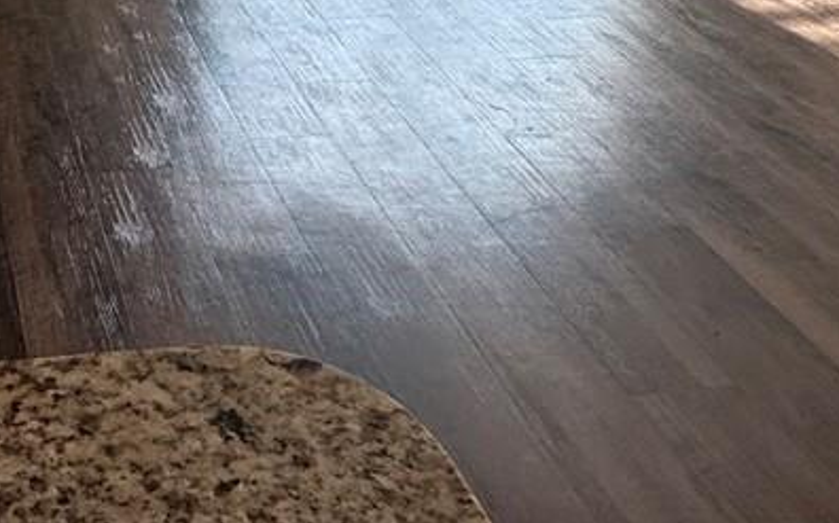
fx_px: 1371
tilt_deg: -4.6
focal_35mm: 60
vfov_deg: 17.6
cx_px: 17
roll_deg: +0.9
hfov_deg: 31.7
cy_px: -407
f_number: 2.2
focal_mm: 2.22
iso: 80
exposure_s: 1/120
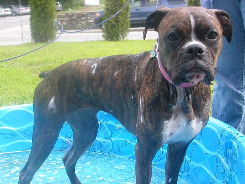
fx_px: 382
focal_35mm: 54
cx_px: 122
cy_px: 92
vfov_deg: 27.0
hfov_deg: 35.5
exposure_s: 1/199
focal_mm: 8.2
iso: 100
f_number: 3.2
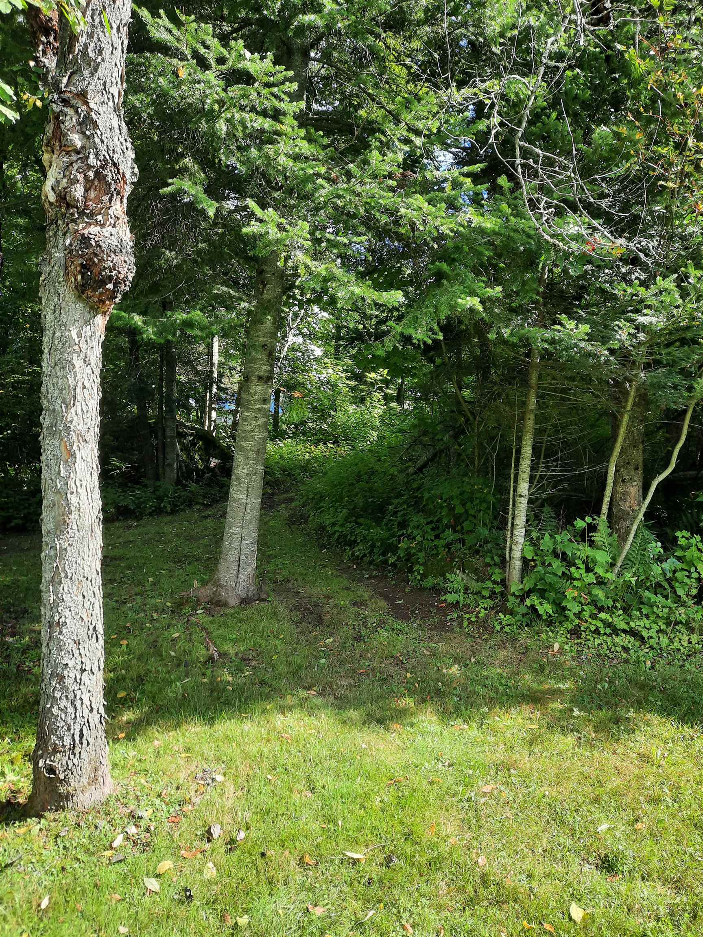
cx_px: 352
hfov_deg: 54.9
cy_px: 468
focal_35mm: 25
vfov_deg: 69.4
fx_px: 677
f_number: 2
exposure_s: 1/169
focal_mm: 4.6
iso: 32
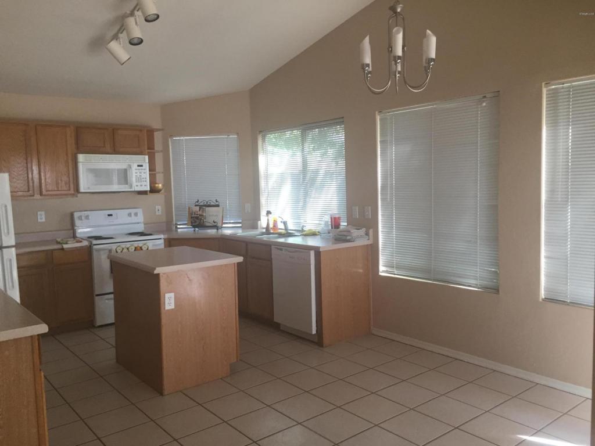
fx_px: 498
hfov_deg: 61.7
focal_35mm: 29
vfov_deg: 48.2
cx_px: 298
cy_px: 223
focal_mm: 4.15
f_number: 2.2
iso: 50
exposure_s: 1/30
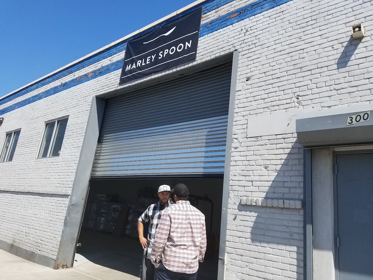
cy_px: 140
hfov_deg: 67.3
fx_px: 280
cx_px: 186
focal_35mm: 26
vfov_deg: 53.1
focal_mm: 4.2
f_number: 1.7
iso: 50
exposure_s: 1/2256
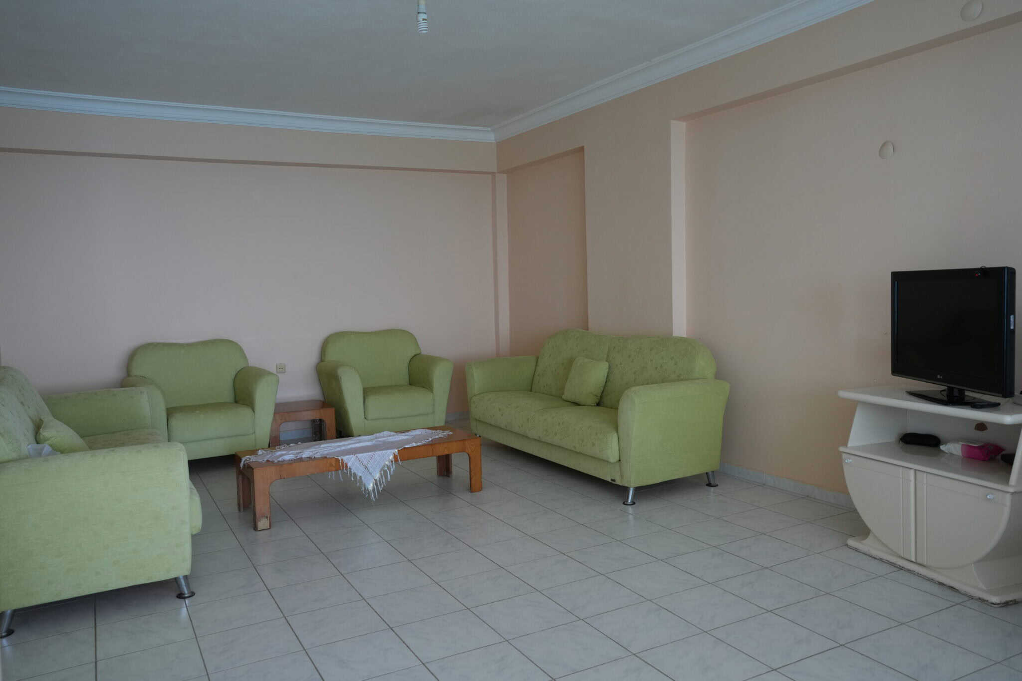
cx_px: 511
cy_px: 340
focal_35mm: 28
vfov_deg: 46.4
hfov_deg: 65.5
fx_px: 795
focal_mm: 28
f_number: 4
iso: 800
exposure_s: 1/160
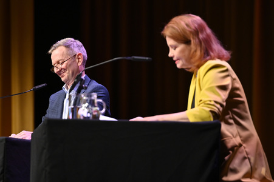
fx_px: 1331
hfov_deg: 11.8
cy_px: 91
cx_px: 137
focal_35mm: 175
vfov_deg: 7.8
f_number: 2.8
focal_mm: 175
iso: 1000
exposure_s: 1/500
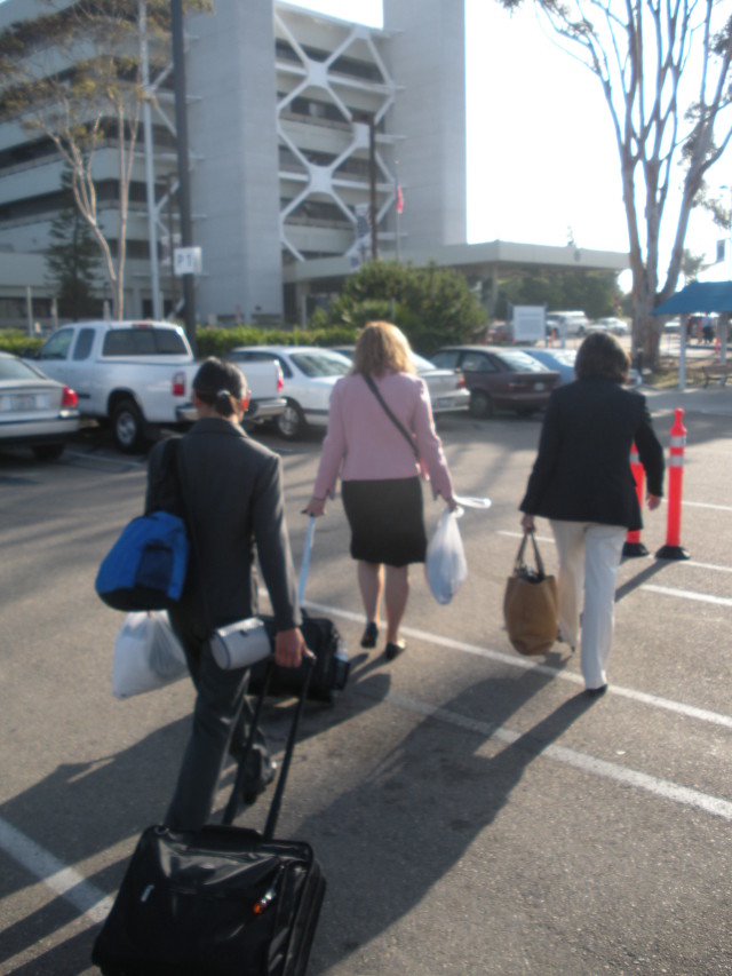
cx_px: 366
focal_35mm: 36
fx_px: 1015
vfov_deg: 51.3
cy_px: 488
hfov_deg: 39.7
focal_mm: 6.3
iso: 64
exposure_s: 1/313
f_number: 3.5
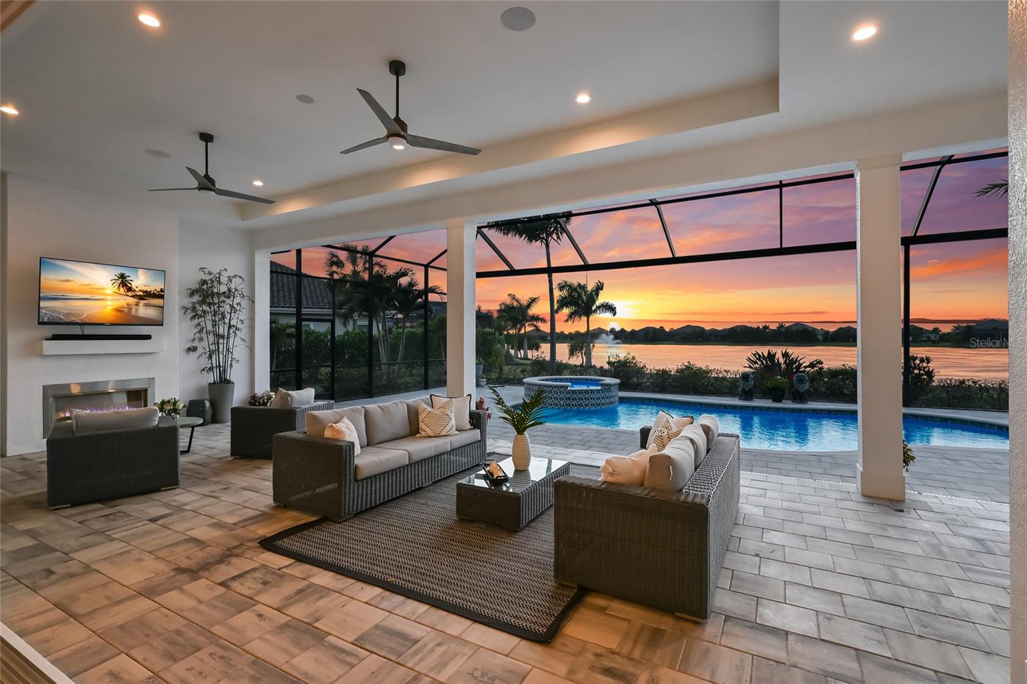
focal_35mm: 16
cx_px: 514
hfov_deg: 95.0
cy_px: 342
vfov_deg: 72.0
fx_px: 471
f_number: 8
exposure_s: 1/40
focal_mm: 16.5
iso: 800
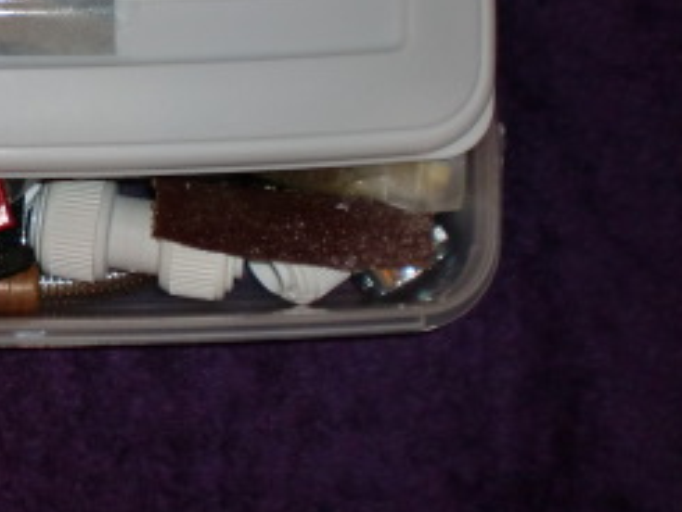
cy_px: 11
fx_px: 1439
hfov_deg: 25.2
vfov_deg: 19.6
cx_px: -17
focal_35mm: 73
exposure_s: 1/50
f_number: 3.1
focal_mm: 6.3
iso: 125
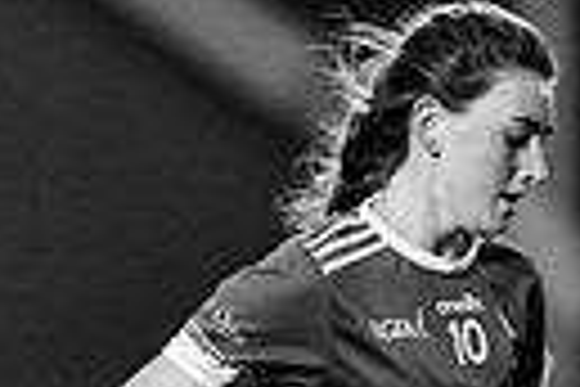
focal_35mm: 2105
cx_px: 410
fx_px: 33911
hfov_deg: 1.0
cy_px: 794
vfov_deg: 0.7
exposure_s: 1/500
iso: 5000
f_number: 2.8
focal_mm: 400
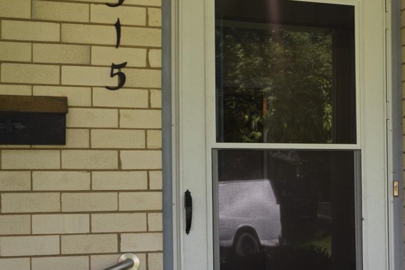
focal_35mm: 76
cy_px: 198
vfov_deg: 17.8
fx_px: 855
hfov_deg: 24.3
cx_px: 483
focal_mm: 18
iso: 200
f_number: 5.6
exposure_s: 1/125
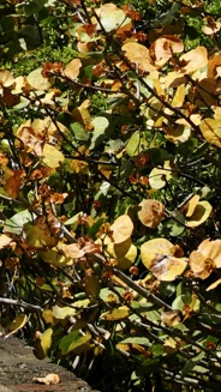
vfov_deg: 4.0
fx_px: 5530
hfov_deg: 2.3
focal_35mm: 531
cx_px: -575
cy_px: -716
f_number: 5
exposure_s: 1/800
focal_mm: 69
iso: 100
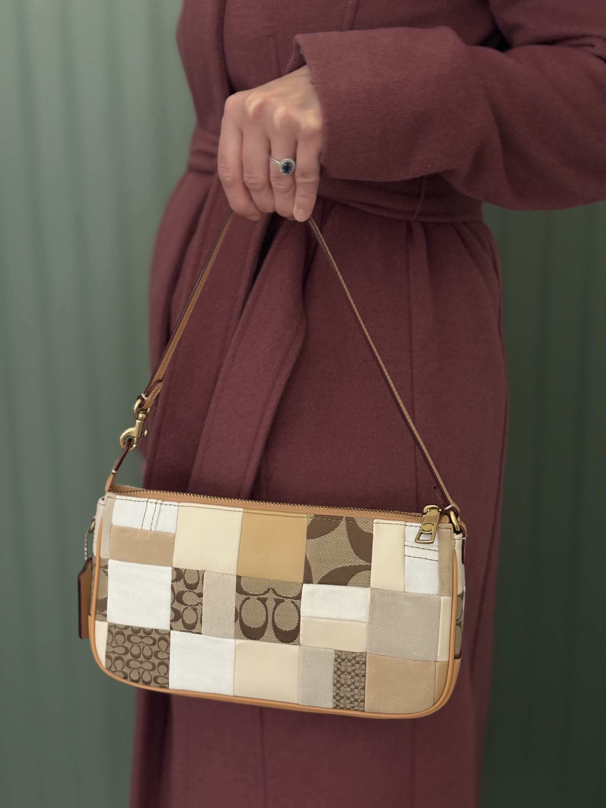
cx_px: 300
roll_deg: +0.3
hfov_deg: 27.5
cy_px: 401
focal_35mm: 53
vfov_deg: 36.2
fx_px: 1237
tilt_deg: -14.6
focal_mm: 5.96
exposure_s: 1/30
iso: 320
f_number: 1.6
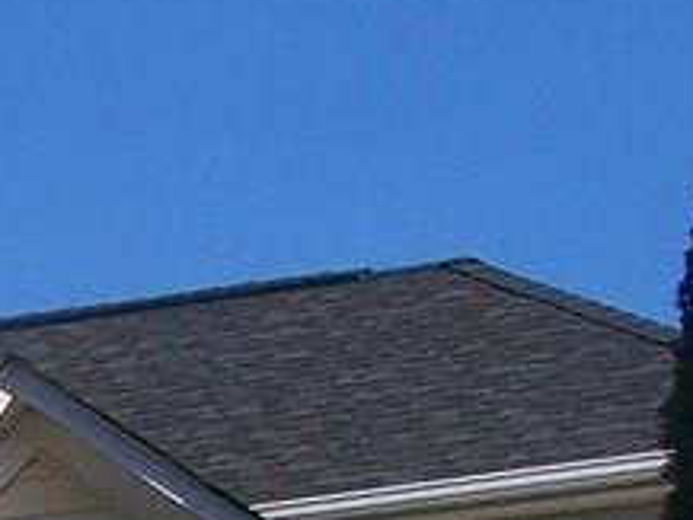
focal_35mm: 241
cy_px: 1024
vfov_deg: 6.0
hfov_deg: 8.0
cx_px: -466
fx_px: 4827
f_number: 4
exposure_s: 1/750
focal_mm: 8.5
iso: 80
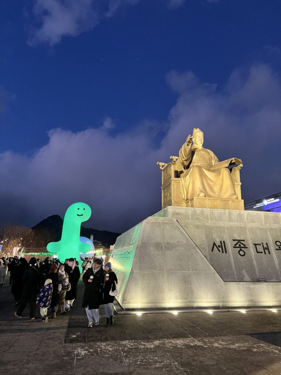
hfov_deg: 53.1
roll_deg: -1.1
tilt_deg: +17.0
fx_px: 281
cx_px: 140
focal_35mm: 26
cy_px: 188
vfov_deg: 67.3
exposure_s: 1/40
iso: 500
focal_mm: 5.7
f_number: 1.5
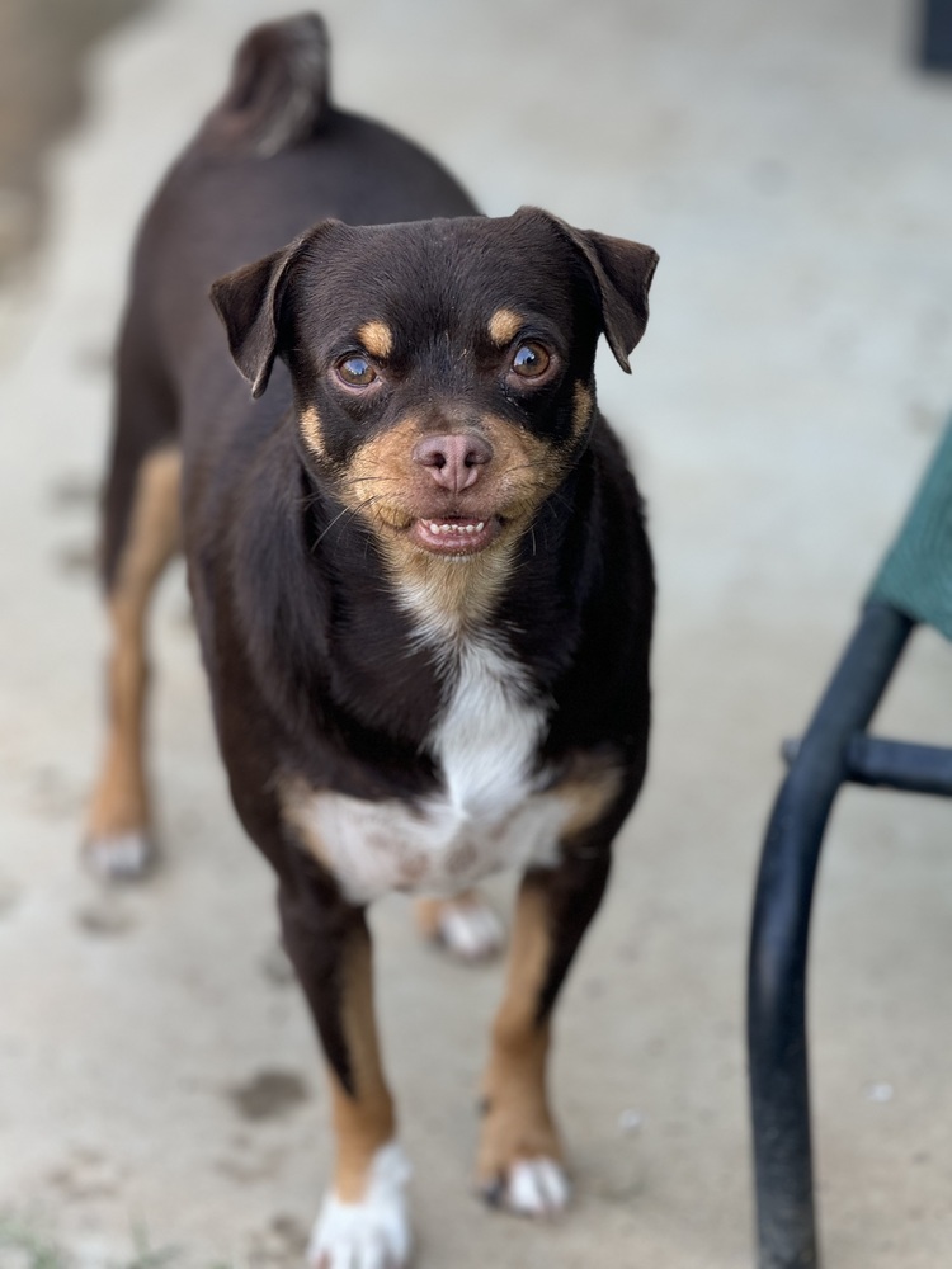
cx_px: 476
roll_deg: -0.7
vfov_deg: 16.4
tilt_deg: -27.9
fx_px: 4400
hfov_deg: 12.3
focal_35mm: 120
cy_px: 634
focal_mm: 15.66
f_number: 2.8
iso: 64
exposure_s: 1/99
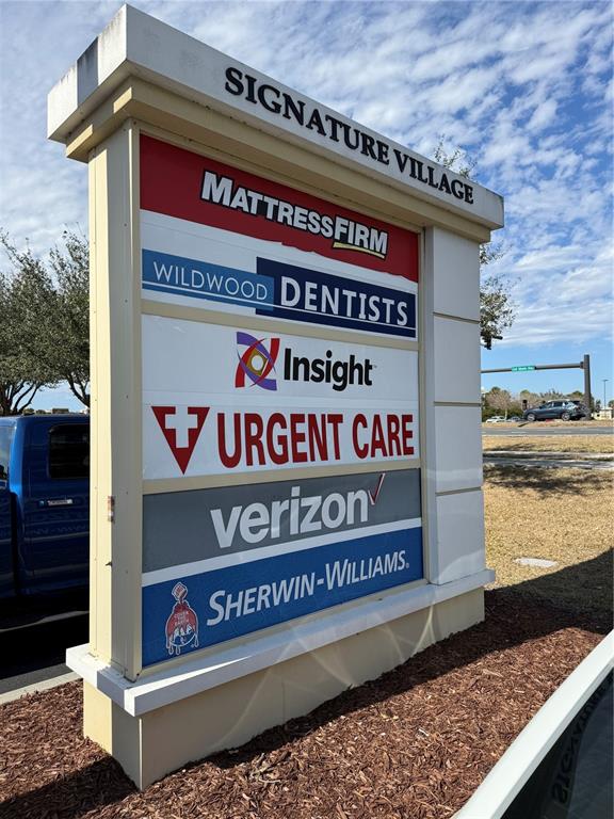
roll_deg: +2.7
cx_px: 307
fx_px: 568
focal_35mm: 24
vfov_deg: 71.6
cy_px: 410
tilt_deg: +6.3
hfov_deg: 56.8
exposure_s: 1/4975
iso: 80
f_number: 1.78
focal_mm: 6.76
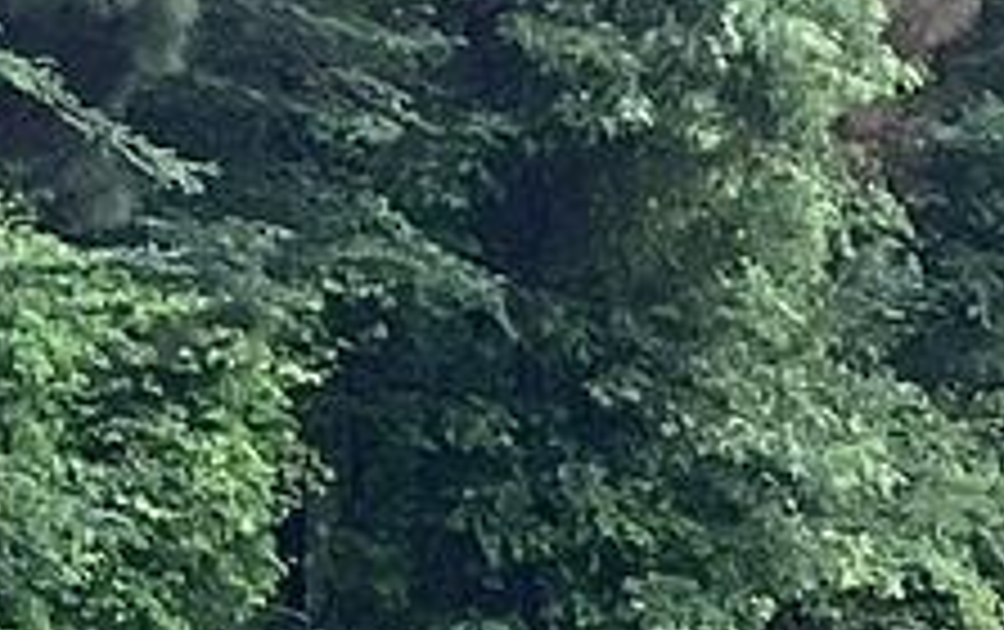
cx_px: -275
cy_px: 464
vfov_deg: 5.5
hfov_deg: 8.6
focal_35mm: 240
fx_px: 6575
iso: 80
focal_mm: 3.3
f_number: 2.4
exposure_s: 1/120
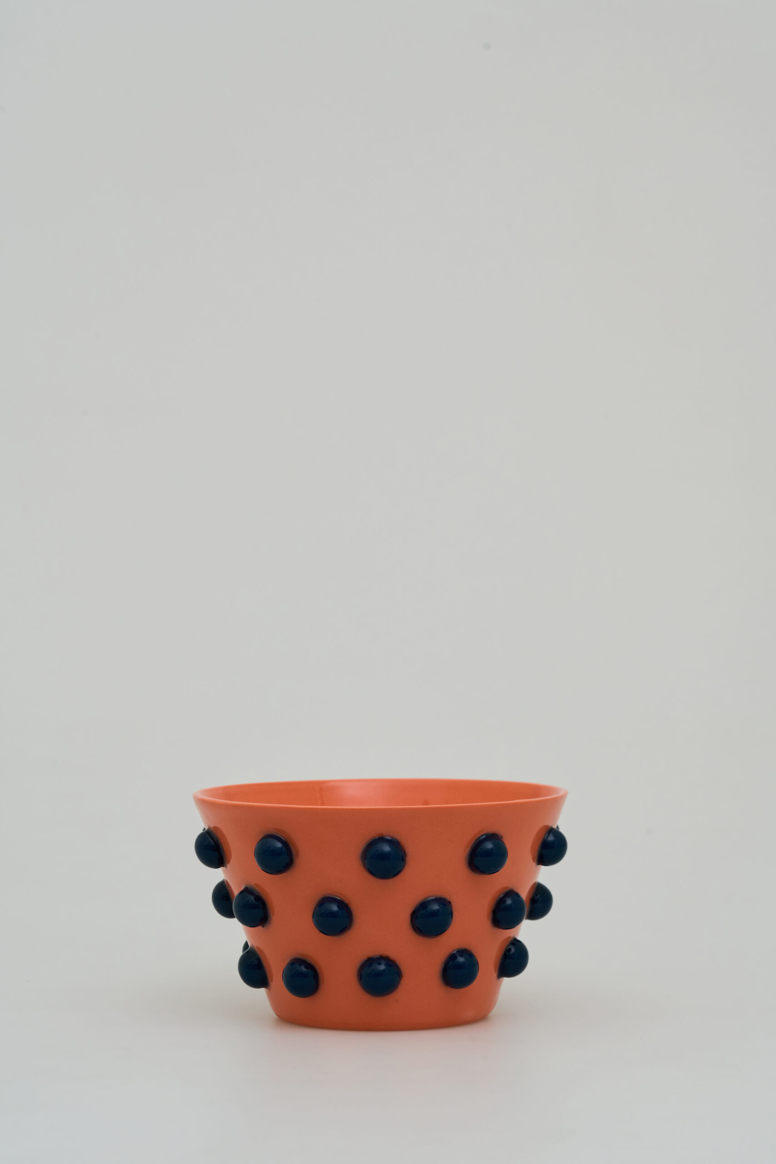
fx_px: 2908
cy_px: 582
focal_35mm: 90
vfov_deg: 22.6
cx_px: 388
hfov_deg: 15.2
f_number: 11
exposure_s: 1/100
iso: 500
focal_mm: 90
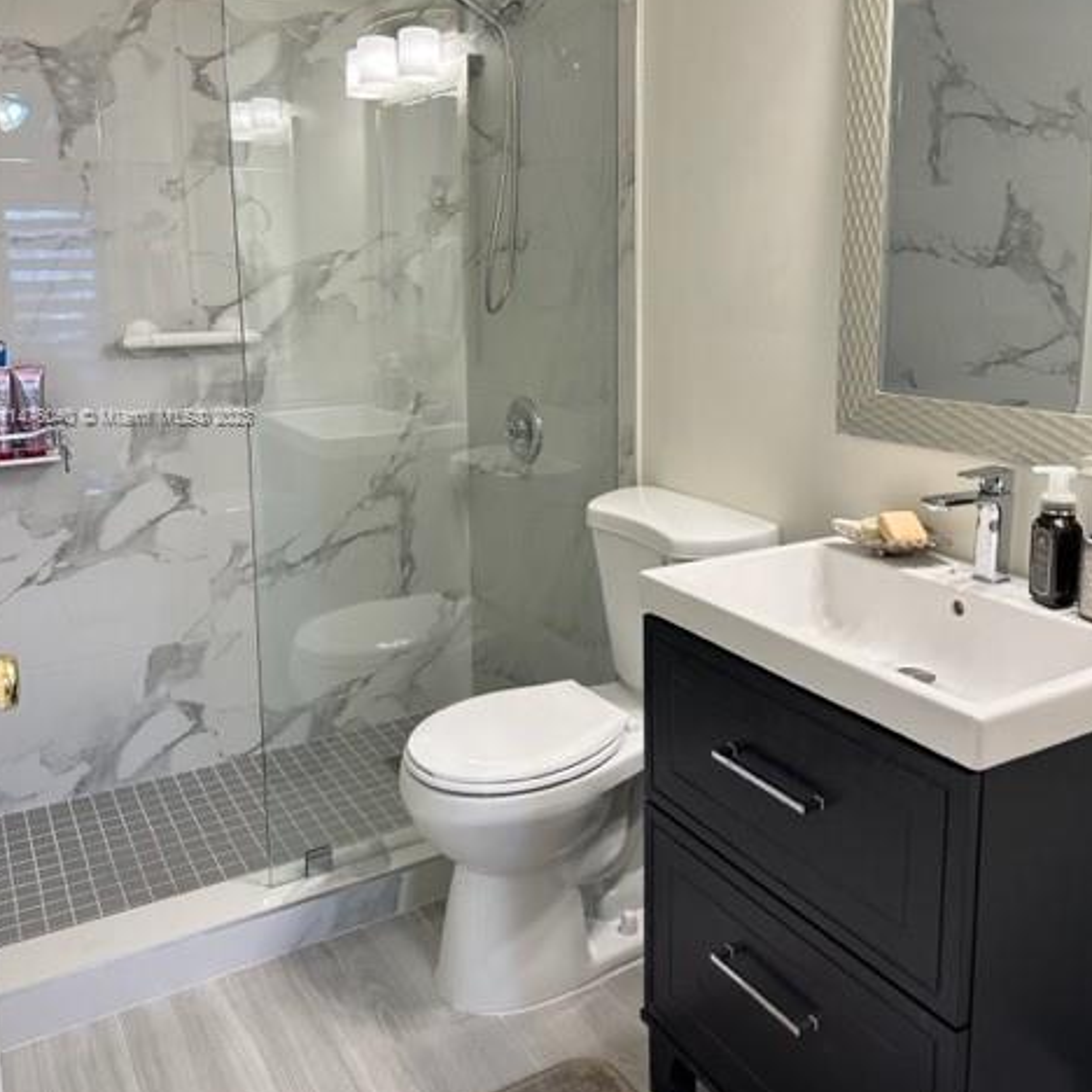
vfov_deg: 55.1
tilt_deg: -8.5
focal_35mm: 29
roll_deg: +0.0
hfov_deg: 55.6
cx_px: 544
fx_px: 1035
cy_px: 418
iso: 125
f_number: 1.78
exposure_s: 1/60
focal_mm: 6.86
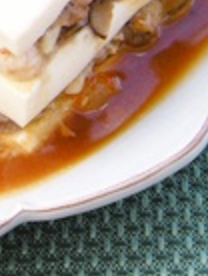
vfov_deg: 7.2
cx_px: -13
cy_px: -132
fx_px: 2164
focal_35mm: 271
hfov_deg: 5.5
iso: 64
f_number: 4.5
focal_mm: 12.5
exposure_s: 1/66
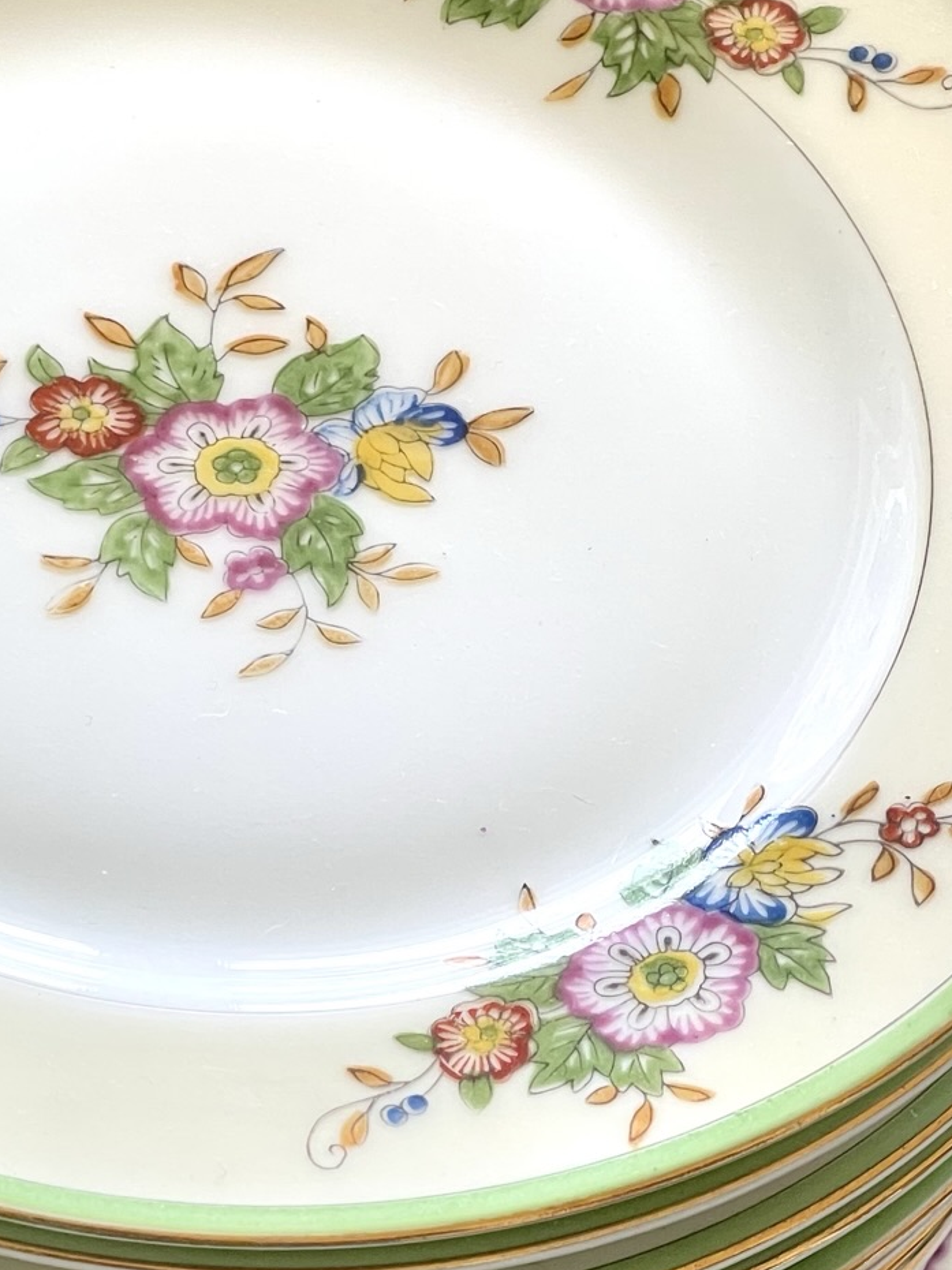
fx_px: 5173
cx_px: -93
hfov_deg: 10.4
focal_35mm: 141
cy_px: 1349
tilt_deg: -60.1
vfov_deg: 13.7
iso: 80
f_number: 2.2
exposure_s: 1/99
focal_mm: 7.5
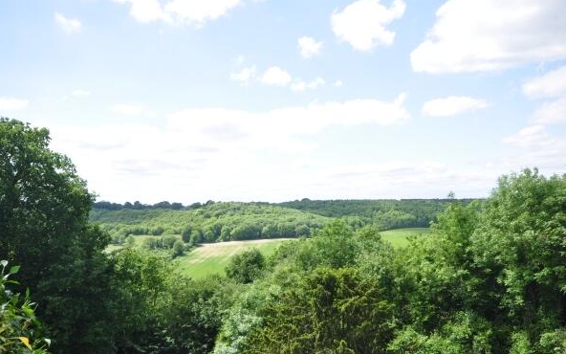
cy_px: 192
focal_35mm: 32
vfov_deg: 39.4
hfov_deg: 59.6
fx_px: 494
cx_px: 293
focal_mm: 20
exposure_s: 1/60
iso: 200
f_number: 11
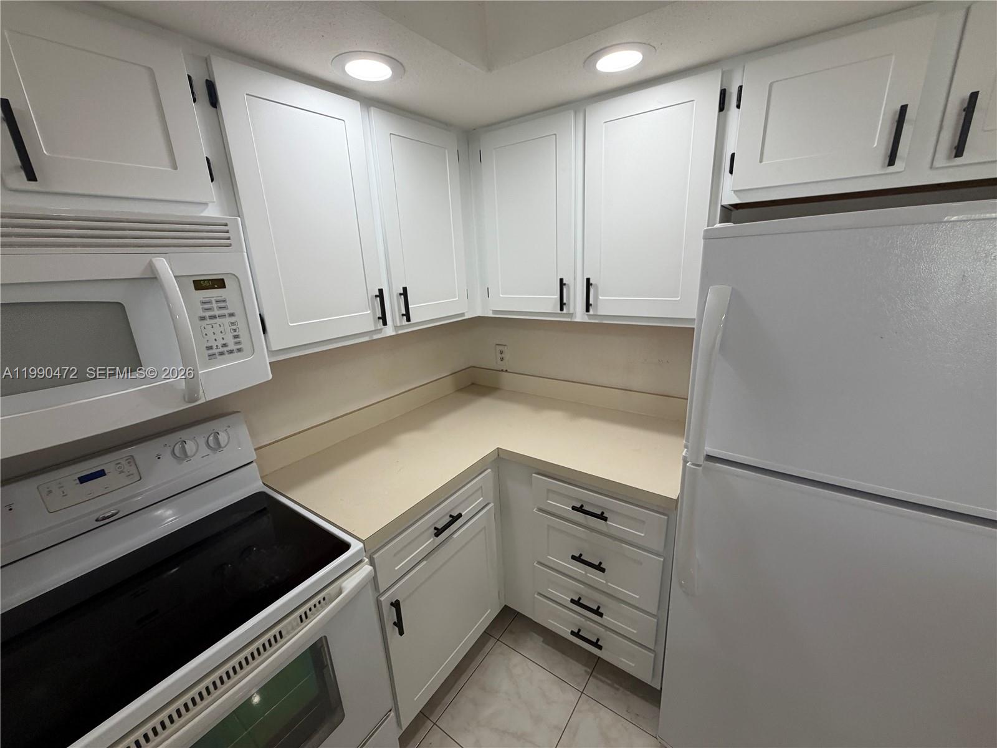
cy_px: 374
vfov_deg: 85.7
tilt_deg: -15.4
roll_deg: +2.0
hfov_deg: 102.1
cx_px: 498
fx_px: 403
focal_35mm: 14
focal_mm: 2.22
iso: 100
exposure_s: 1/120
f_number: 2.2
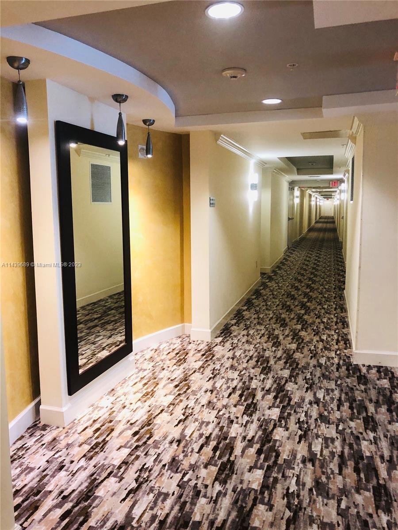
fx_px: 429
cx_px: 199
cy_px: 265
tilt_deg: -4.4
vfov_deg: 63.4
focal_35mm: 28
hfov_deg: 49.7
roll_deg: -1.6
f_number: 1.8
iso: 40
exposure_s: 1/15
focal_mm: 4
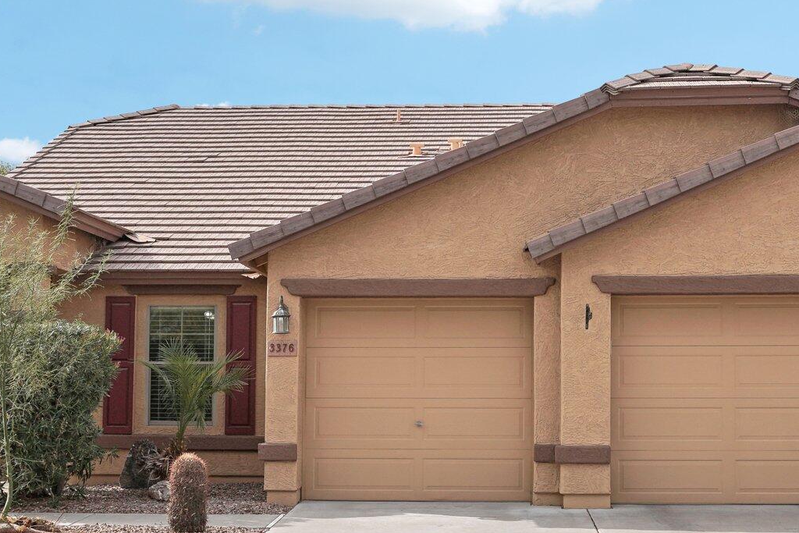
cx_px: 451
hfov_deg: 31.9
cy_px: 269
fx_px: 1398
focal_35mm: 63
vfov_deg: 21.6
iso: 125
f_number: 8
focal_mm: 21
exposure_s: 1/500
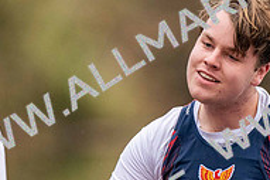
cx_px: 105
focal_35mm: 1823
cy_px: 184
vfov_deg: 0.8
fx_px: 13660
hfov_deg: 1.1
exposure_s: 1/2500
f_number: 4
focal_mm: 600
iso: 3200
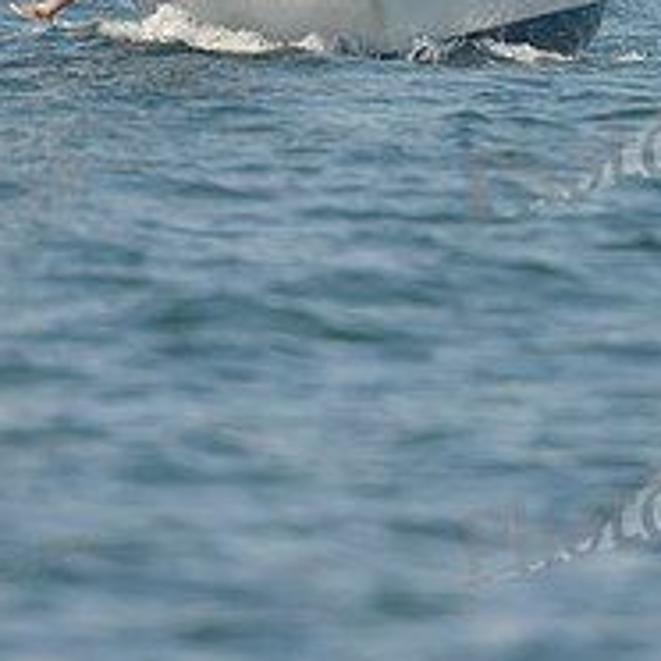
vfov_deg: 1.7
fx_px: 22857
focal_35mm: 1058
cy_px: -2
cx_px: 277
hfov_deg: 1.7
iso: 200
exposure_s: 1/1250
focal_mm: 400
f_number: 5.6
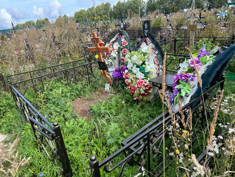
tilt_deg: -12.4
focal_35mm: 26
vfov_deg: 53.1
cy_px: 88
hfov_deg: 67.3
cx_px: 118
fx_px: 177
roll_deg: -2.0
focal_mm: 5.7
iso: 50
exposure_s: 1/1058
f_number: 1.5
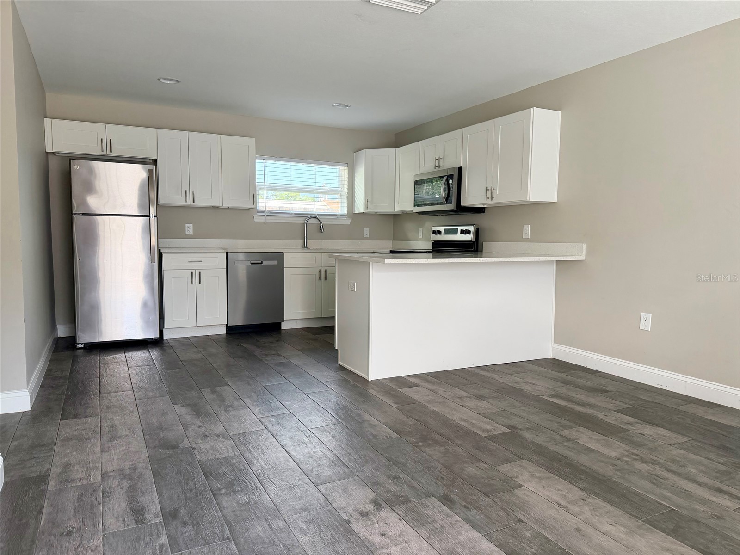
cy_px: 278
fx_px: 513
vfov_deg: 56.8
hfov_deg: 71.6
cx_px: 370
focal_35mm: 24
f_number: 1.78
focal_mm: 6.76
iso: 200
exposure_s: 1/102
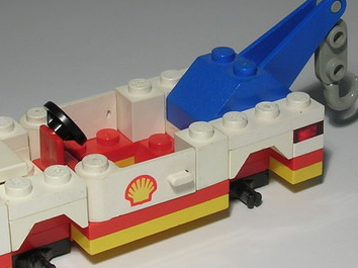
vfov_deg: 12.6
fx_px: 1209
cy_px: 48
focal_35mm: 117
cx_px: 216
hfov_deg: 16.8
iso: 50
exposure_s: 1/18.1
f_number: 5.4
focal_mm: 7.7
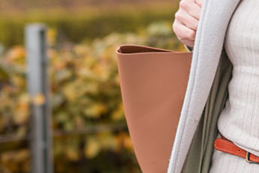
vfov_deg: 6.7
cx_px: 180
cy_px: -4
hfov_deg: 10.1
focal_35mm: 203
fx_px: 1460
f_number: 1.4
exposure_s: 1/800
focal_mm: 35
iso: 100
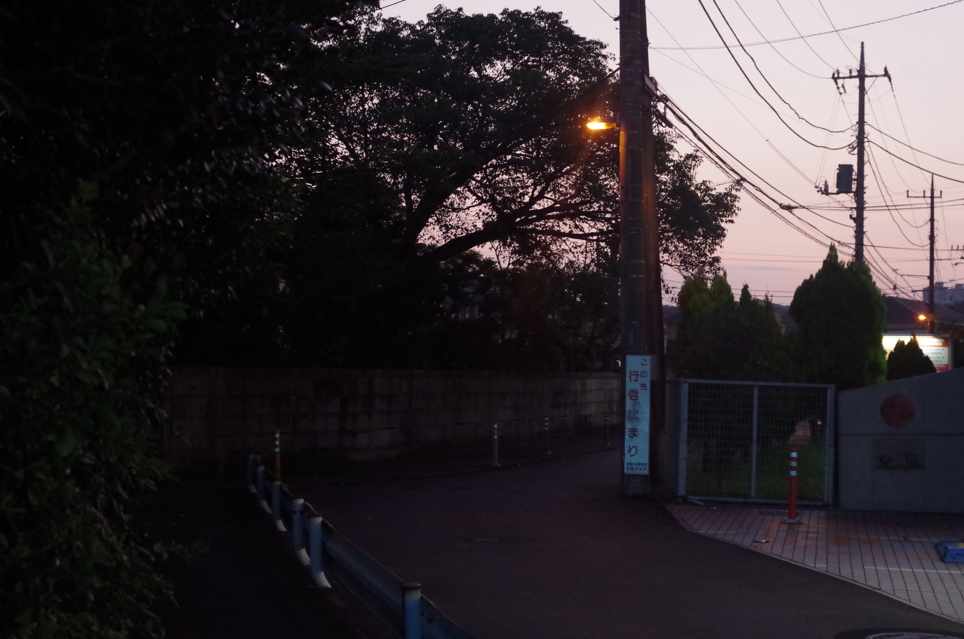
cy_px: 320
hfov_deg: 33.5
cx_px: 482
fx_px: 1603
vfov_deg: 22.5
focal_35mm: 60
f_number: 2.8
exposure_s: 1/30
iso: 3200
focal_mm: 40
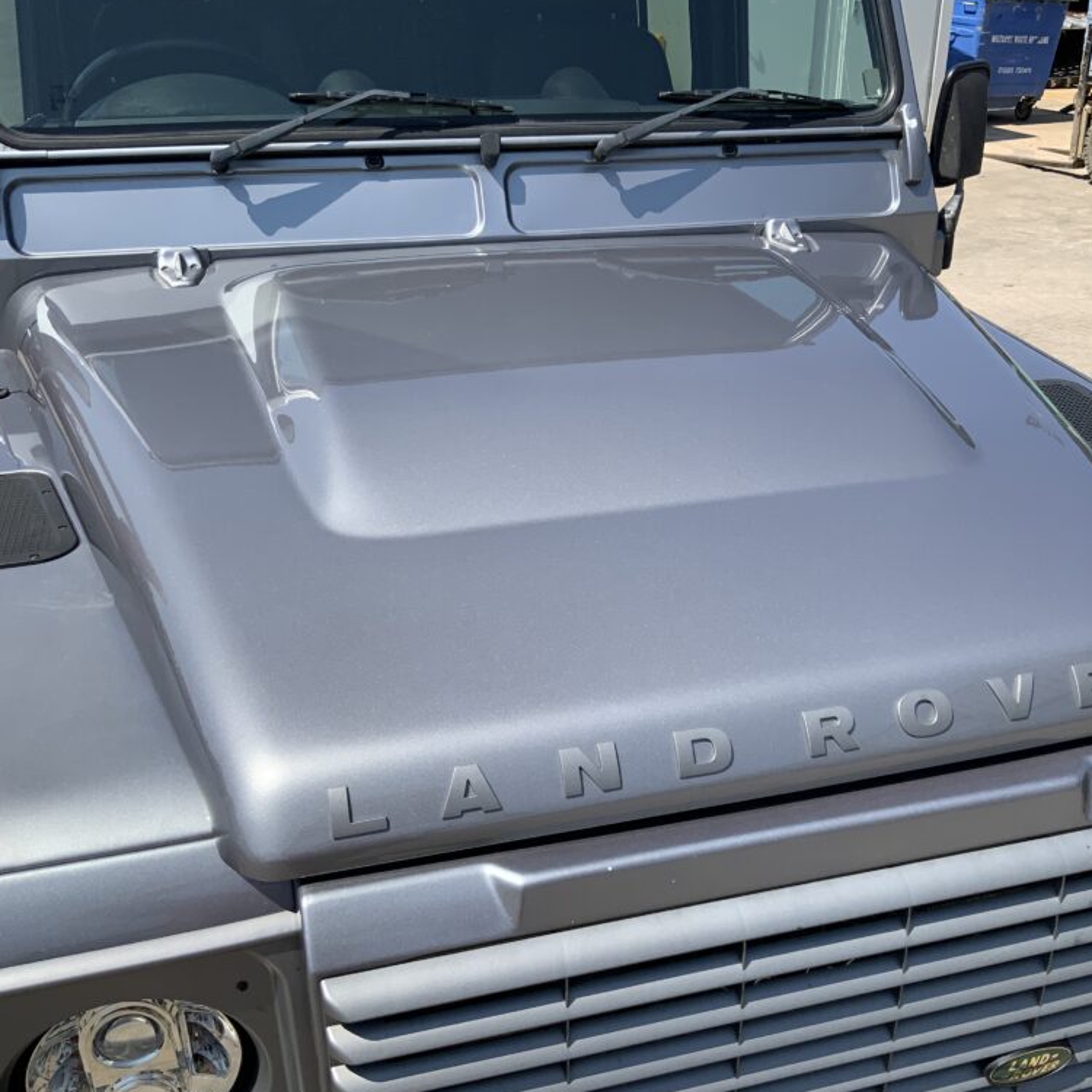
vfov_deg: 47.2
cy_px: 543
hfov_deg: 47.1
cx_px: 617
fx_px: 1249
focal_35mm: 35
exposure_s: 1/1490
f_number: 1.8
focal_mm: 3
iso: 16
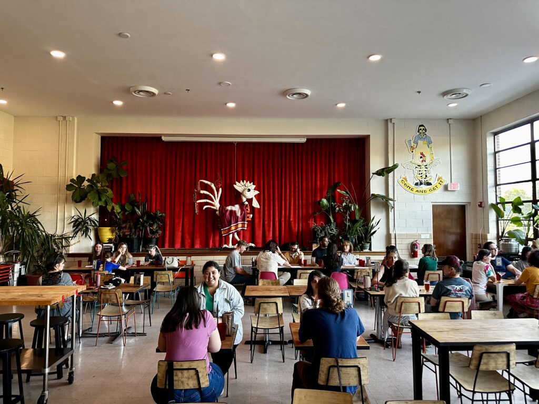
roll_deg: +0.3
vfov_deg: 56.8
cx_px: 270
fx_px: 374
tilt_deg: +3.8
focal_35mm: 24
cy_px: 202
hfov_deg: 71.6
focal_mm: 6.86
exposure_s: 1/60
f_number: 1.78
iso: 320
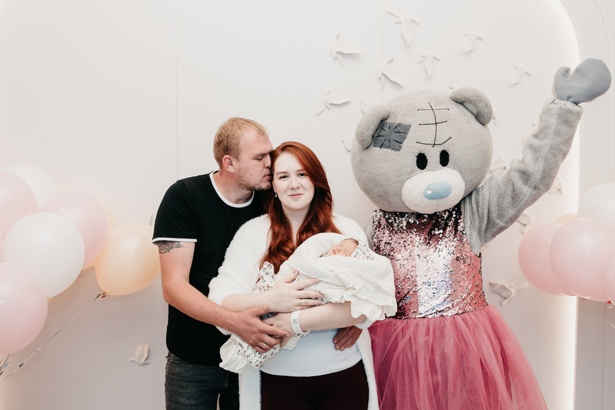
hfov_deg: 52.3
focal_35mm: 37
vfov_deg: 36.2
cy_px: 205
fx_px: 627
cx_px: 308
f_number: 4
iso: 500
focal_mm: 35
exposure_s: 1/160
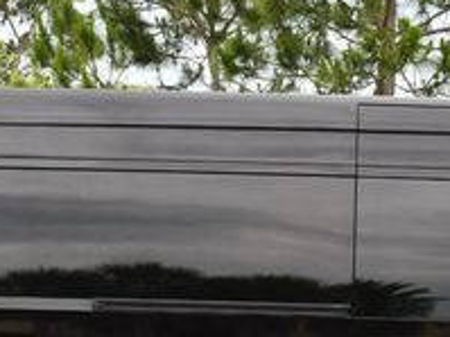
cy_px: 242
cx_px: 384
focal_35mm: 161
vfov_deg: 9.2
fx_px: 2092
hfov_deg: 12.2
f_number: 5.6
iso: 400
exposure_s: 1/250
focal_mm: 26
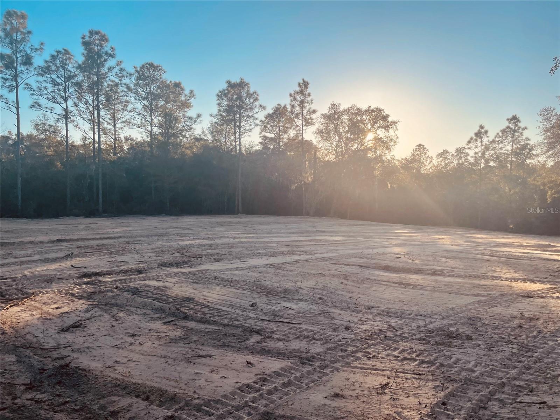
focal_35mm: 26
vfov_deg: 53.1
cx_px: 280
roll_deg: -0.6
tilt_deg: -1.7
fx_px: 421
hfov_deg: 67.3
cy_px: 210
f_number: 1.6
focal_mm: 4.2
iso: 32
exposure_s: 1/2564
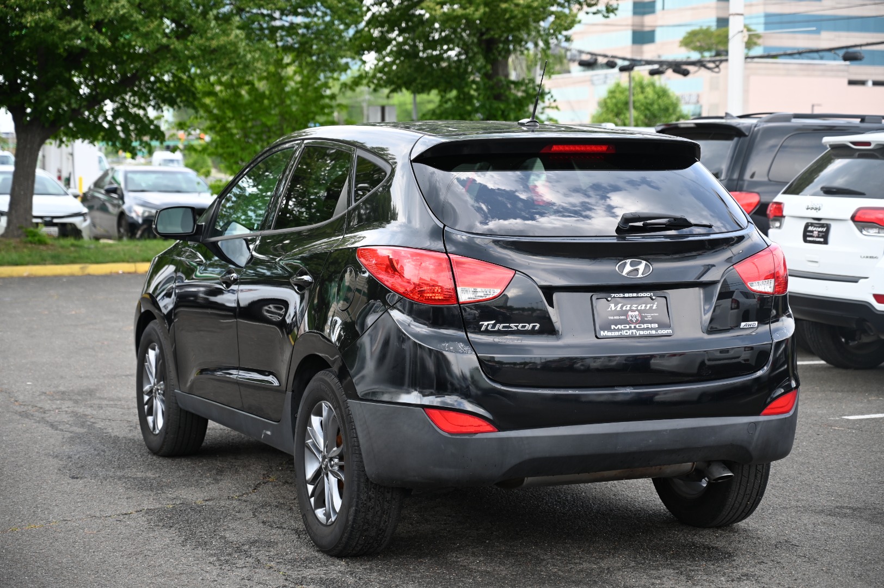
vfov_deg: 19.4
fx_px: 1717
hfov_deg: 28.9
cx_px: 442
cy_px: 294
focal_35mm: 70
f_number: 4
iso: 200
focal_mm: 70
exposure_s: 1/250
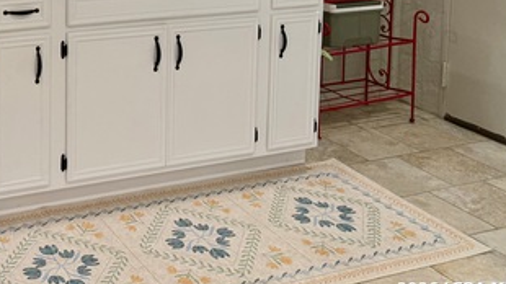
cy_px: -95
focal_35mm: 54
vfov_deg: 20.2
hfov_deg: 35.1
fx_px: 724
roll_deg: +0.2
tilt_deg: -4.8
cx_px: 5
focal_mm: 6.76
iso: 125
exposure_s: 1/142
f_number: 1.78
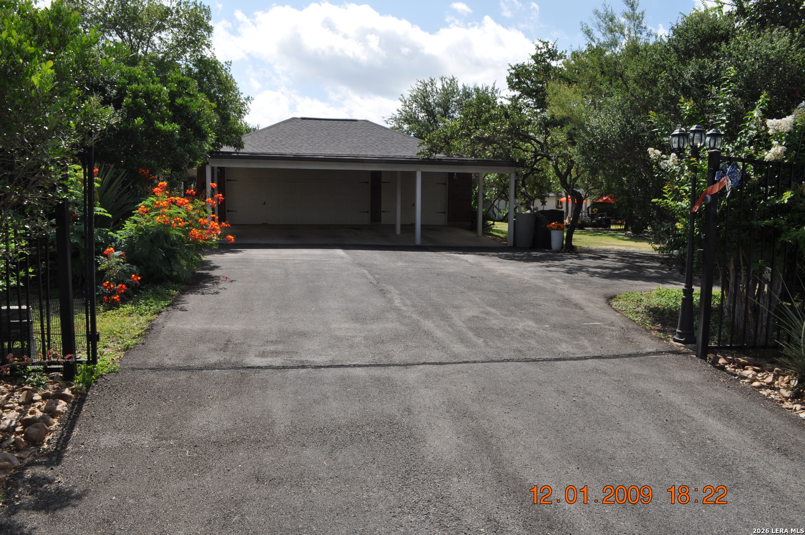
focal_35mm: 27
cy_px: 268
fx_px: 603
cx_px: 402
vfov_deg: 47.8
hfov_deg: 67.4
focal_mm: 18
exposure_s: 1/200
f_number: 14
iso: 200
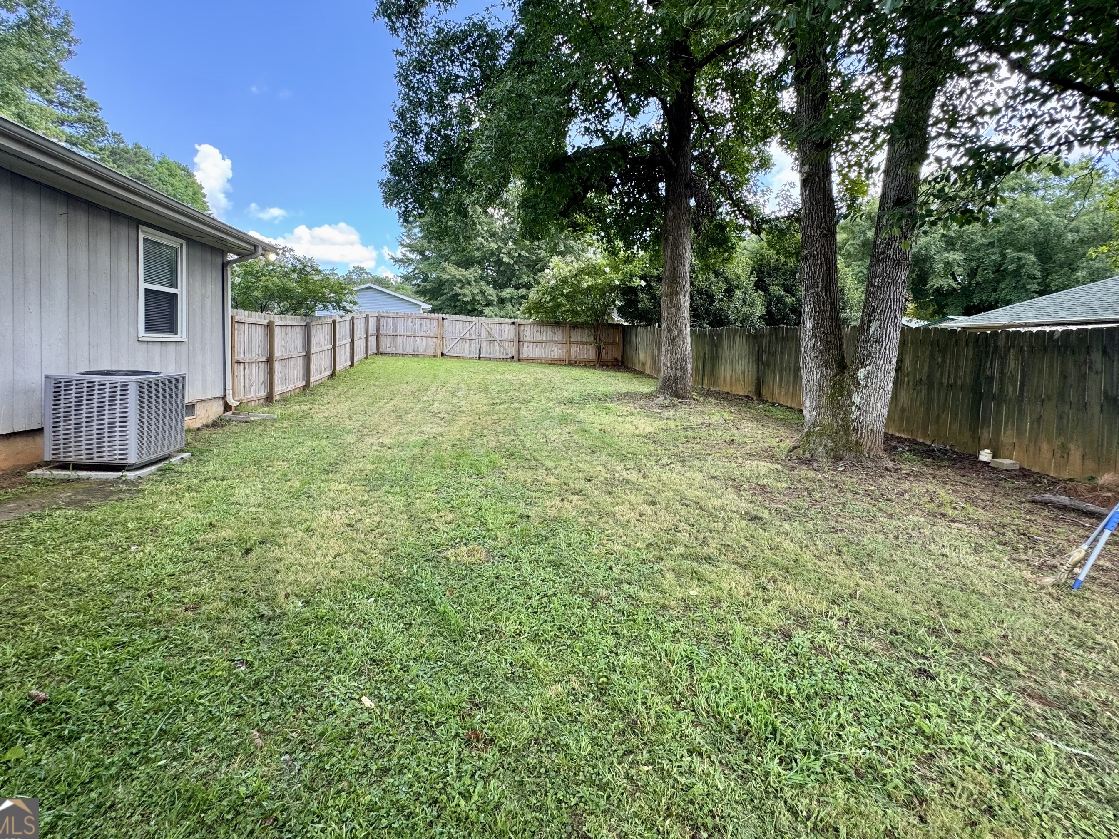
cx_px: 535
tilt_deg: -2.5
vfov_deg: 77.8
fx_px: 517
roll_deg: -1.5
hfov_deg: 94.4
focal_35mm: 16
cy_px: 367
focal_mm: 2.22
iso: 40
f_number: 2.2
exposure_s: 1/103
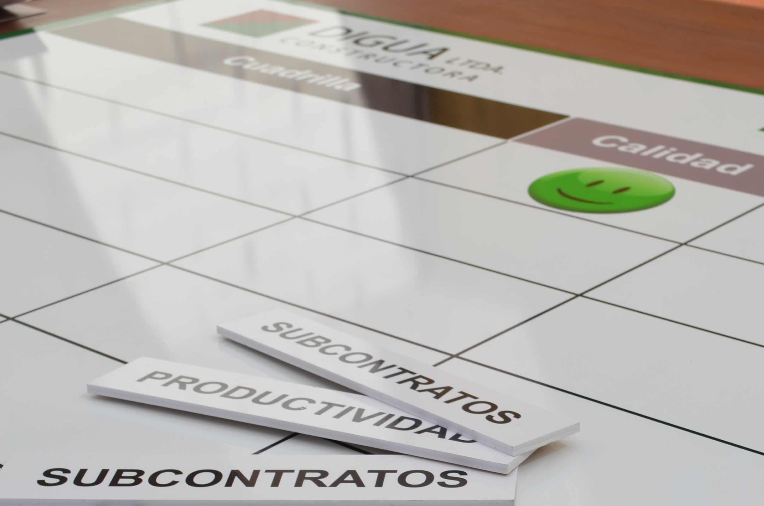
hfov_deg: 27.1
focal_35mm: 73
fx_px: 1546
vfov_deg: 18.2
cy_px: 480
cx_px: 637
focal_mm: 24
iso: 100
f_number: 8
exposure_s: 1/250
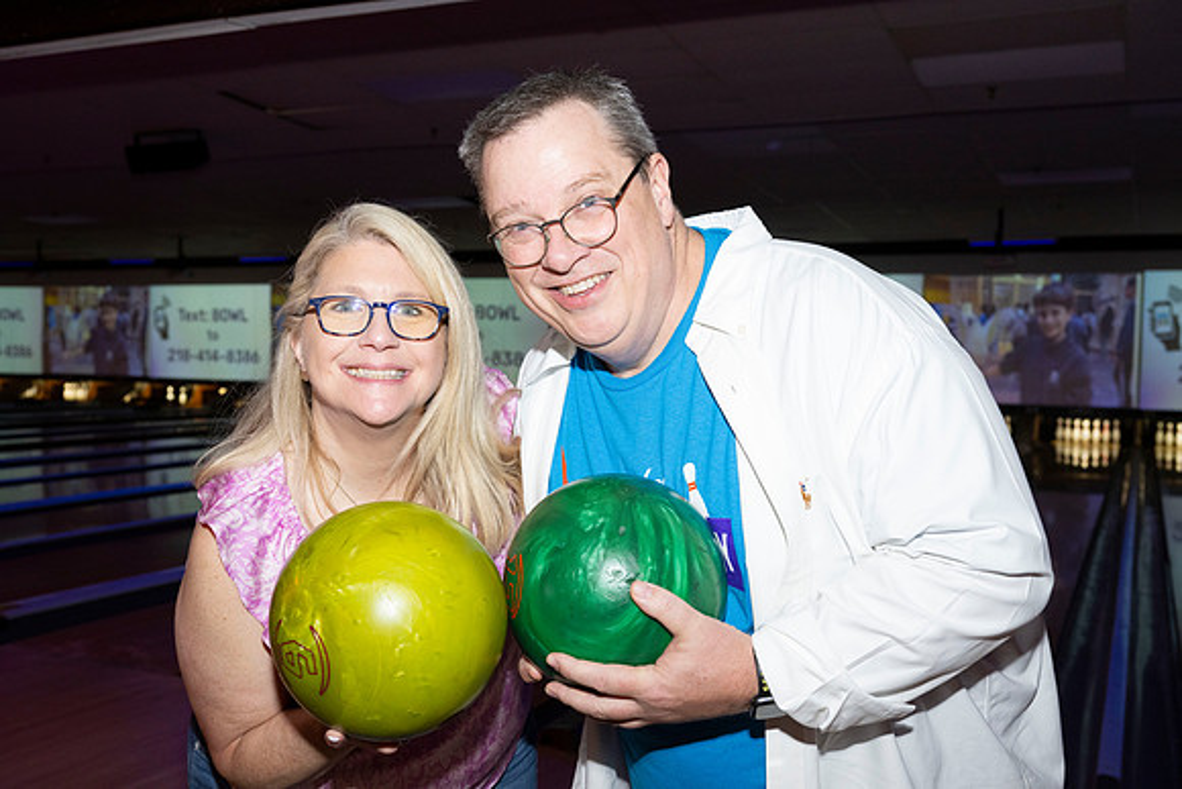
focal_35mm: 36
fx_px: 1182
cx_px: 591
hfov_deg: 53.1
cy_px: 394
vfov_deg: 36.9
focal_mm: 36
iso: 1600
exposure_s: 1/100
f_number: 5.6
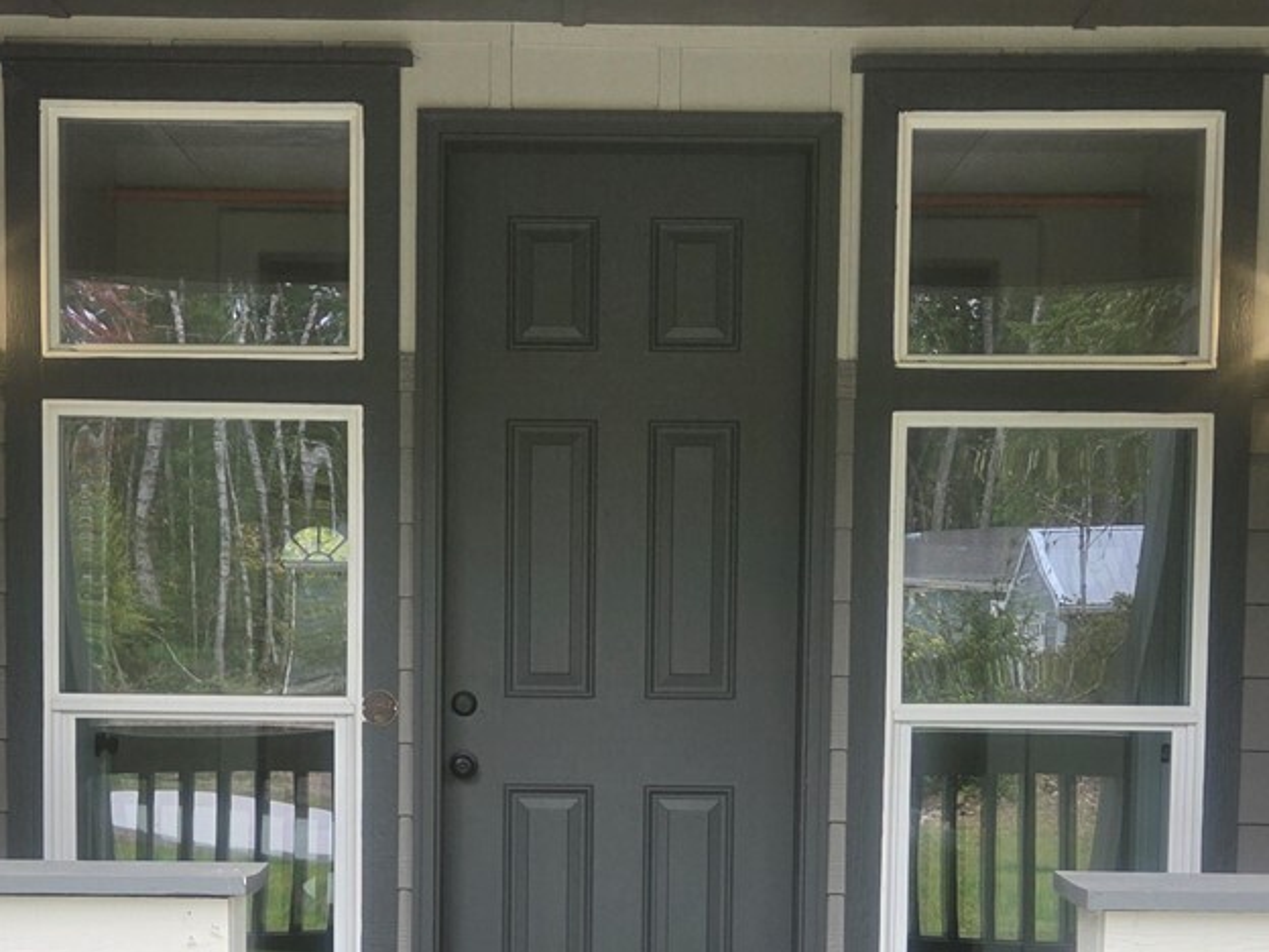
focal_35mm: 59
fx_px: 2163
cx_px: 569
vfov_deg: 24.4
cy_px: 757
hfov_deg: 32.7
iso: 25
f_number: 1.8
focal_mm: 5.4
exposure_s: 1/123
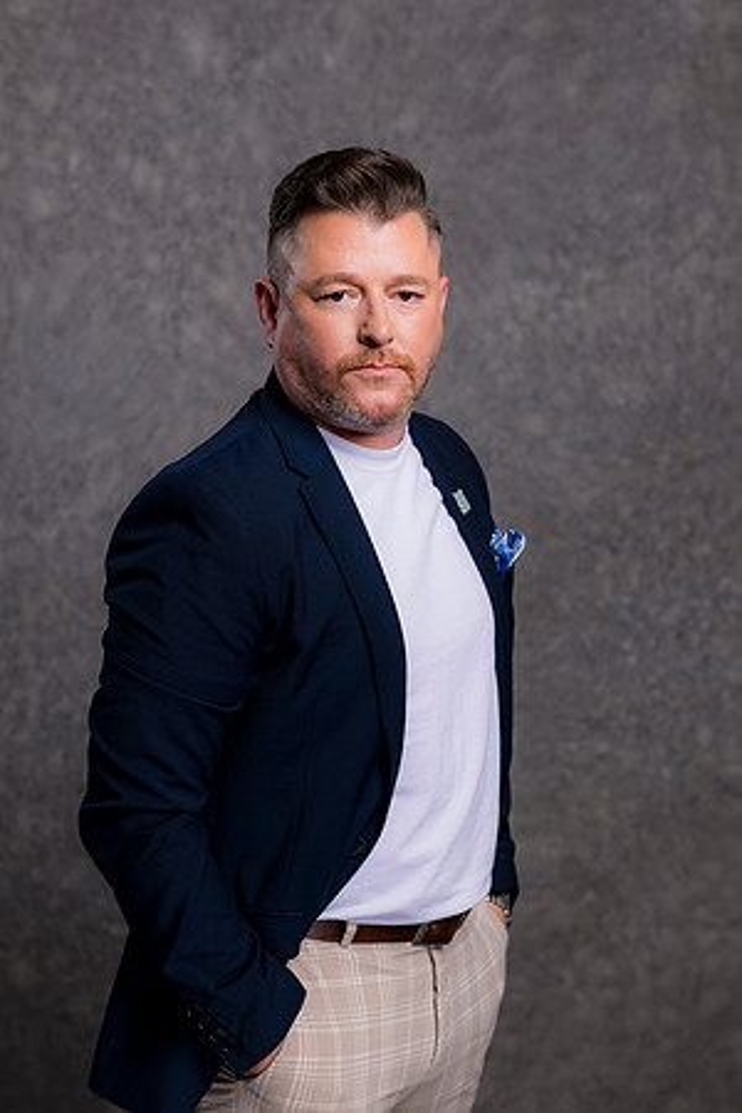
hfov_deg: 16.1
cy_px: 556
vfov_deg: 23.9
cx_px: 371
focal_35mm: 85
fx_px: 2628
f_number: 5
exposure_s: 1/200
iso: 100
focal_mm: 85
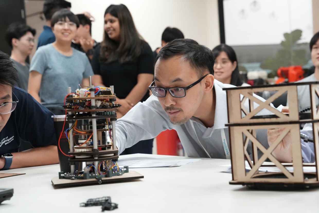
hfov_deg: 24.5
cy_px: 106
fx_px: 735
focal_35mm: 83
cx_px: 160
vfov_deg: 16.4
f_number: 8
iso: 10000
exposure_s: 1/125
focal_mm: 83
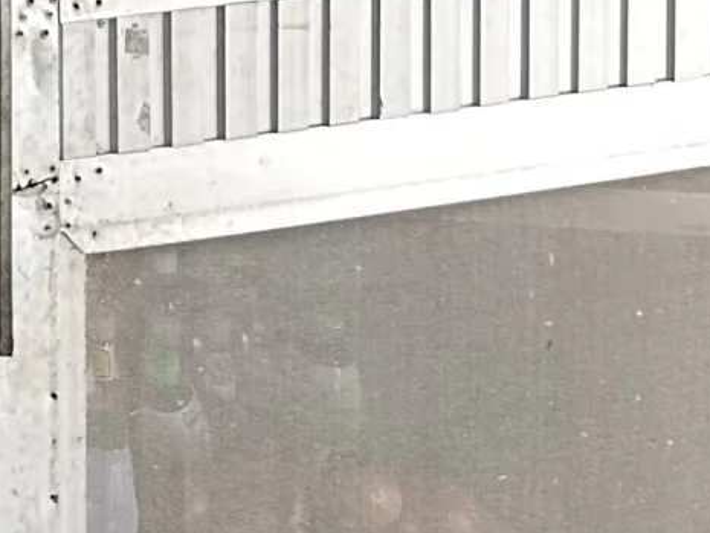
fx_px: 2708
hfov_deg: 12.2
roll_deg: +0.1
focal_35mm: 132
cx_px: -930
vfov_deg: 9.8
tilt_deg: -2.9
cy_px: -773
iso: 200
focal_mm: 6.86
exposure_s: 1/121
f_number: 1.78
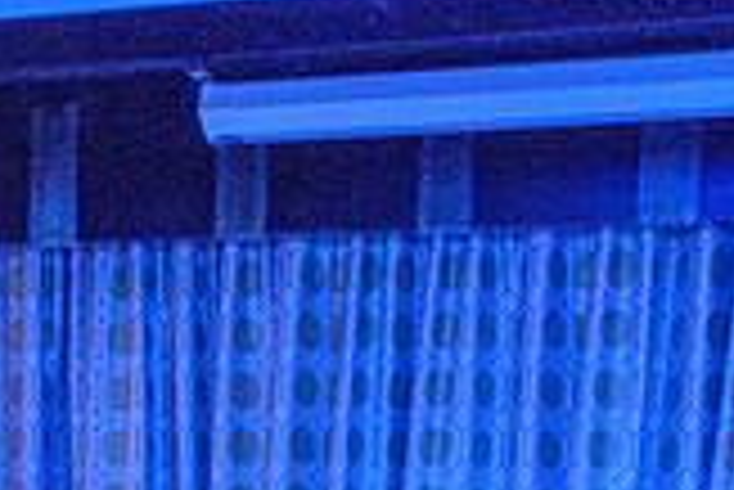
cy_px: 798
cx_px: 144
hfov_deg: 21.0
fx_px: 1959
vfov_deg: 13.2
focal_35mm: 96
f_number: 3.5
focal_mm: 18
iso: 3200
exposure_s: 1/25
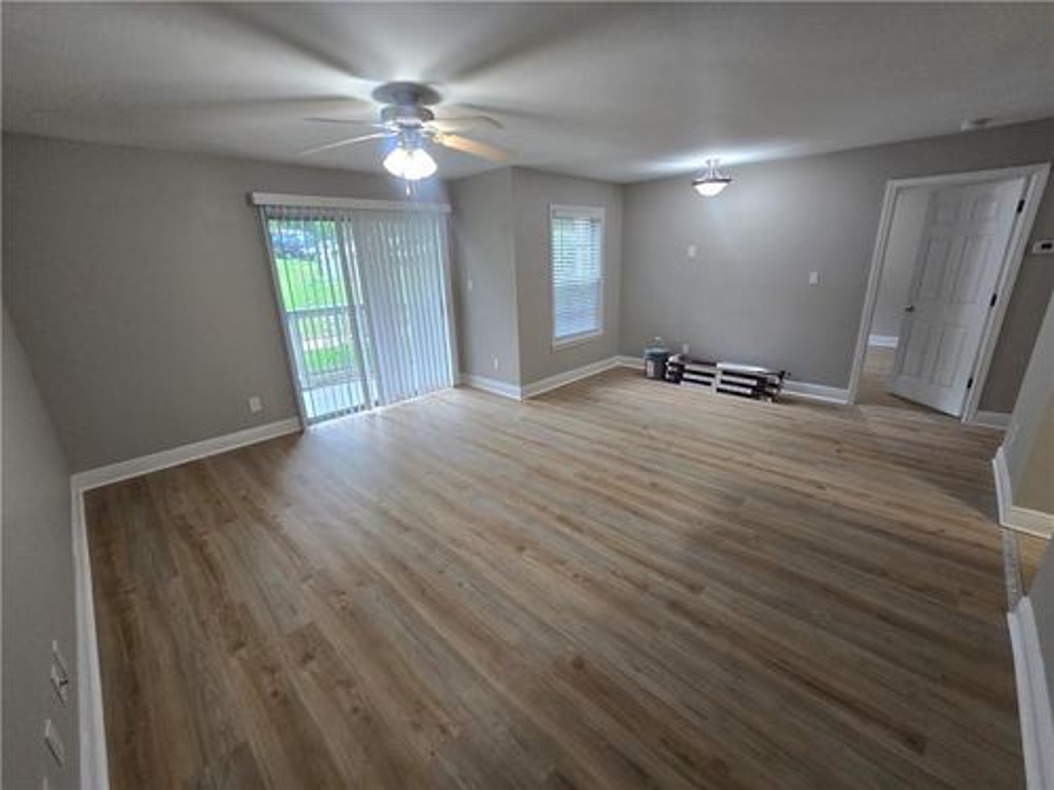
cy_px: 395
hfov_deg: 106.2
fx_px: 396
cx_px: 527
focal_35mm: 13
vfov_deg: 89.9
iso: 200
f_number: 2.2
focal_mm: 2.2
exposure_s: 1/60
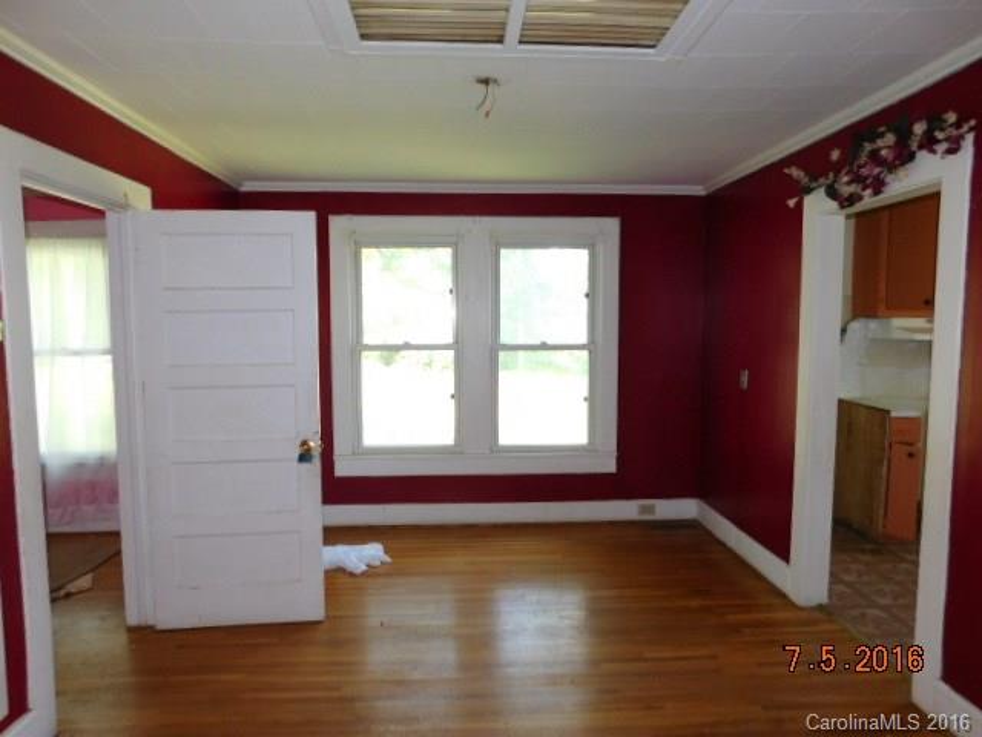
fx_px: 652
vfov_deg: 58.9
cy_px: 368
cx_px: 491
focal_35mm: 23
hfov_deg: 73.9
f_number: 3
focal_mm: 4
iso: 200
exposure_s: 1/30
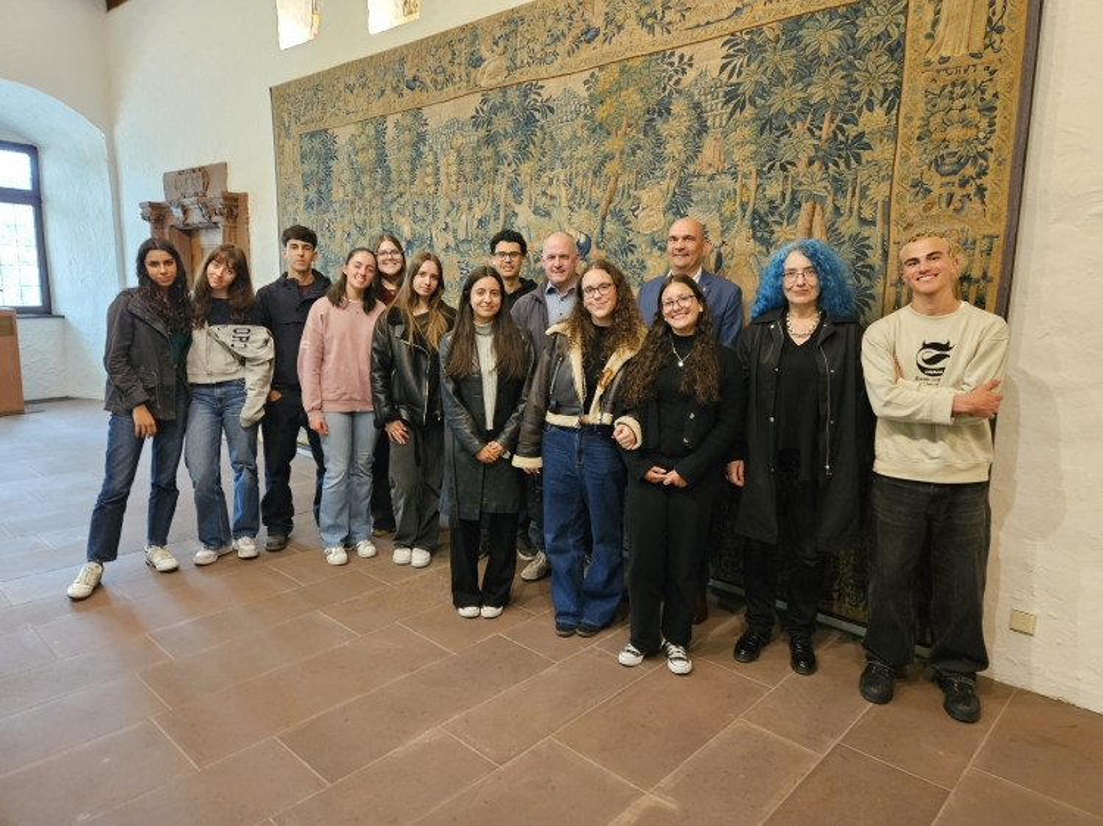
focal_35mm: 23
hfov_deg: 73.9
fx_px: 733
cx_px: 552
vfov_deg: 58.9
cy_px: 413
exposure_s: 1/25
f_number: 1.8
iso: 640
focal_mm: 5.4
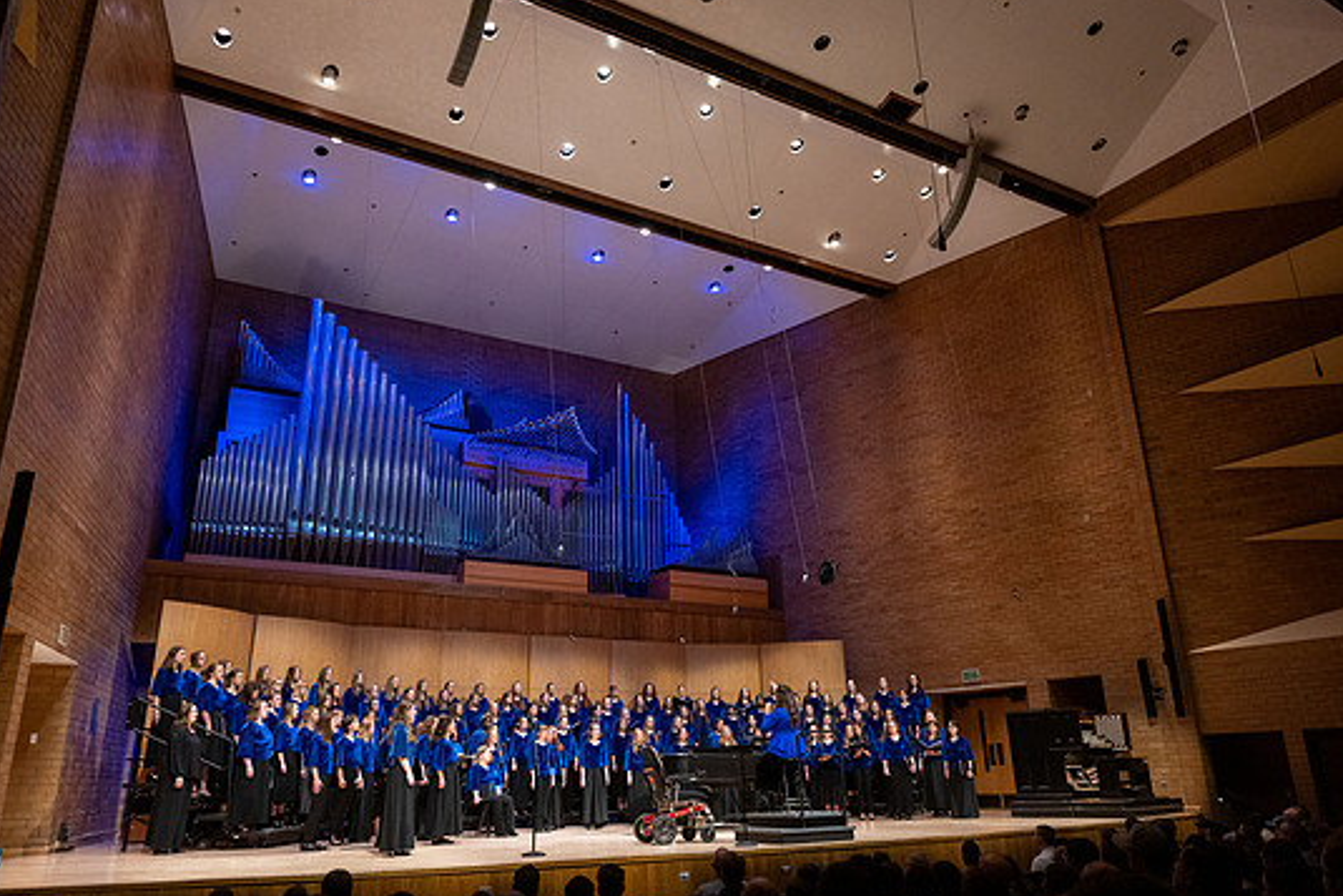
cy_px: 430
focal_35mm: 26
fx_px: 970
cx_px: 670
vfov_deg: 49.6
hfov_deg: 69.4
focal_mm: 24
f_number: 4
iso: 2500
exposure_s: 1/200
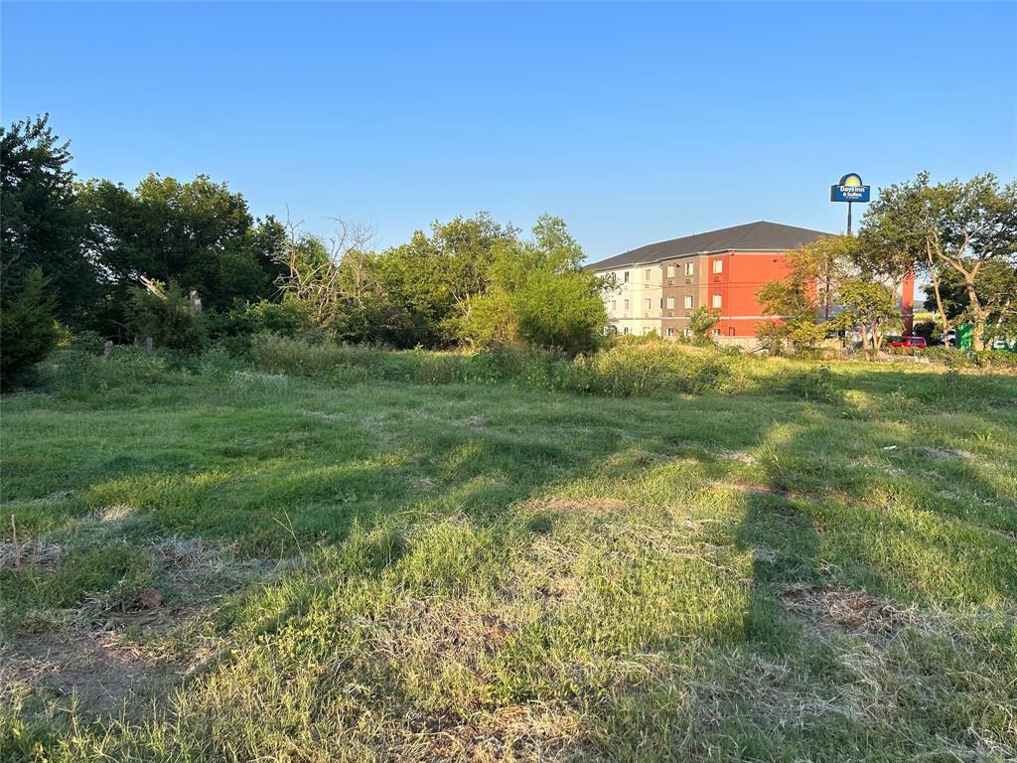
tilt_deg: -3.0
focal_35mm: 26
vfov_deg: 53.1
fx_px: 764
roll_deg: +1.2
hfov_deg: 67.3
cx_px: 508
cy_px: 382
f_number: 1.5
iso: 50
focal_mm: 5.7
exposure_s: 1/1597
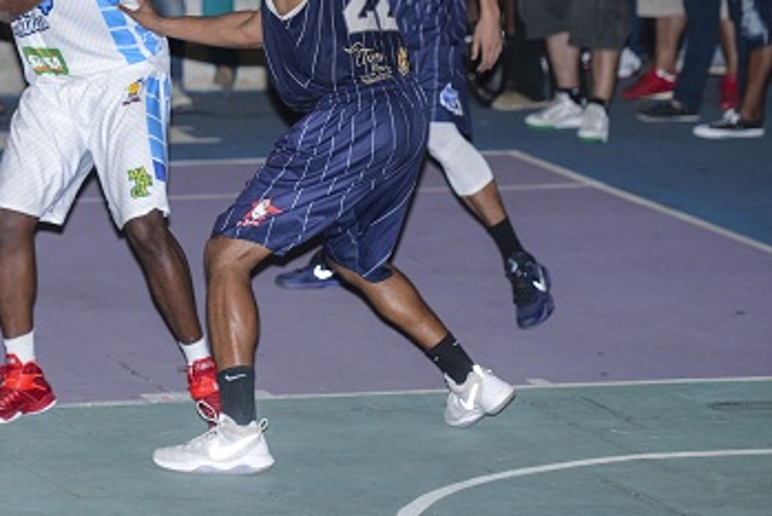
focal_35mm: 271
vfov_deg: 5.1
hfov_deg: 7.6
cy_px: 17
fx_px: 5814
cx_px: 80
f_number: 2.8
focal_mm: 135
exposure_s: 1/200
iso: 1250
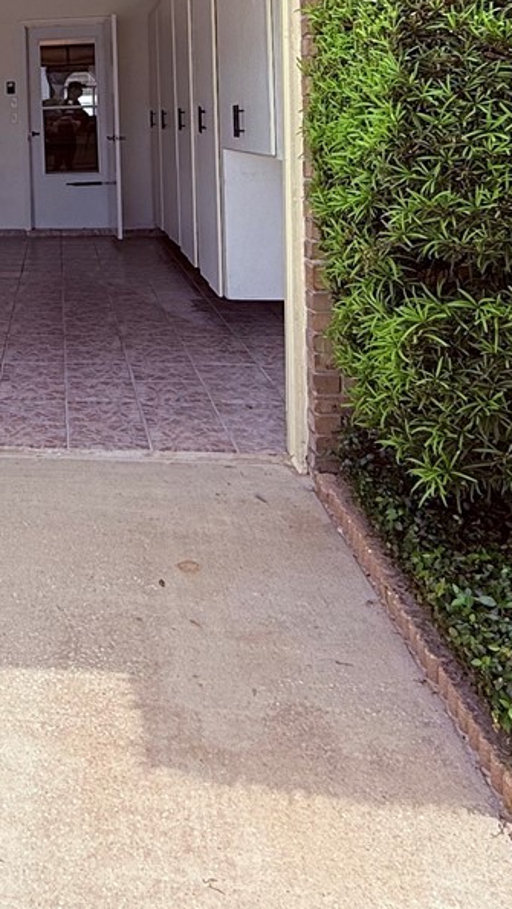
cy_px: 136
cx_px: -101
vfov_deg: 45.9
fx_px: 989
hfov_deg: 26.0
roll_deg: +1.7
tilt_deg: -0.7
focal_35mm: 41
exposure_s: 1/351
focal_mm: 2.22
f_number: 2.2
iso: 50
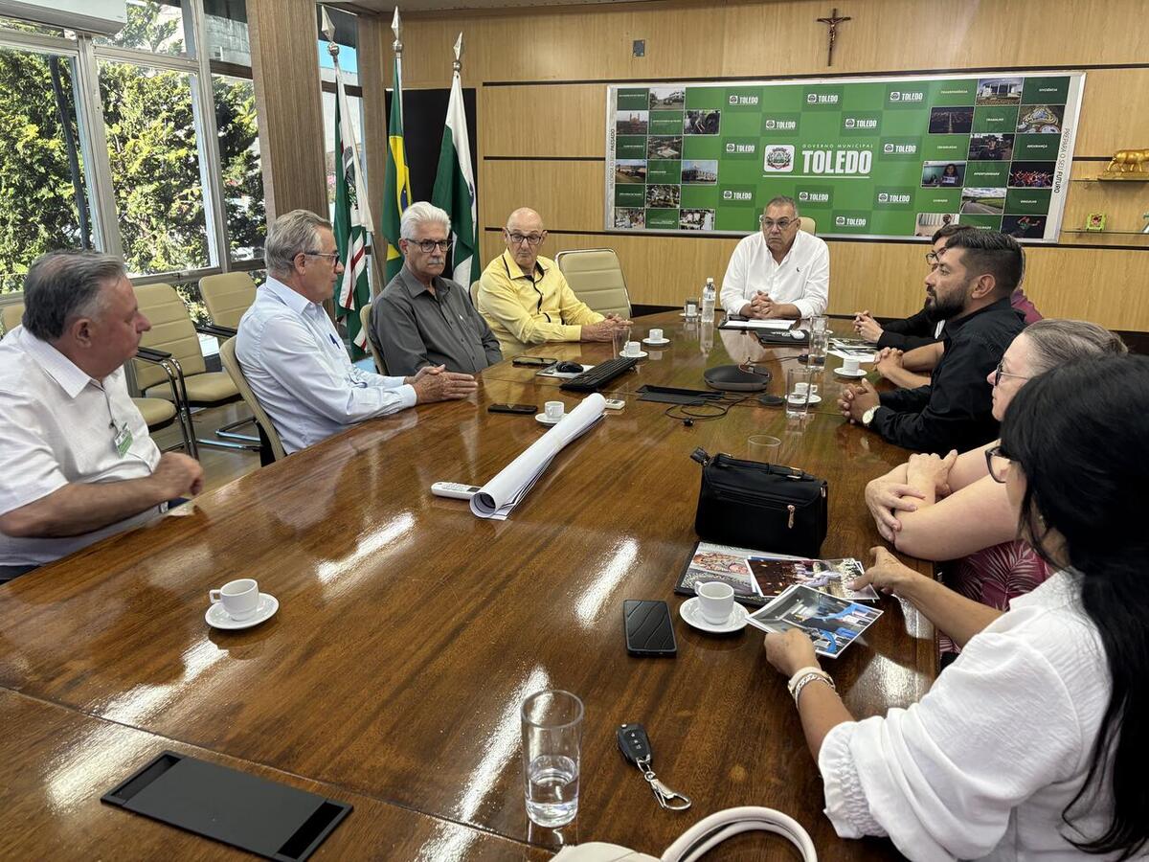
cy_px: 431
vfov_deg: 53.1
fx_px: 863
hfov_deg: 67.3
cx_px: 574
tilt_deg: -16.6
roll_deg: -1.0
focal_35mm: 26
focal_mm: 5.96
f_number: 1.6
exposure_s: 1/60
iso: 160
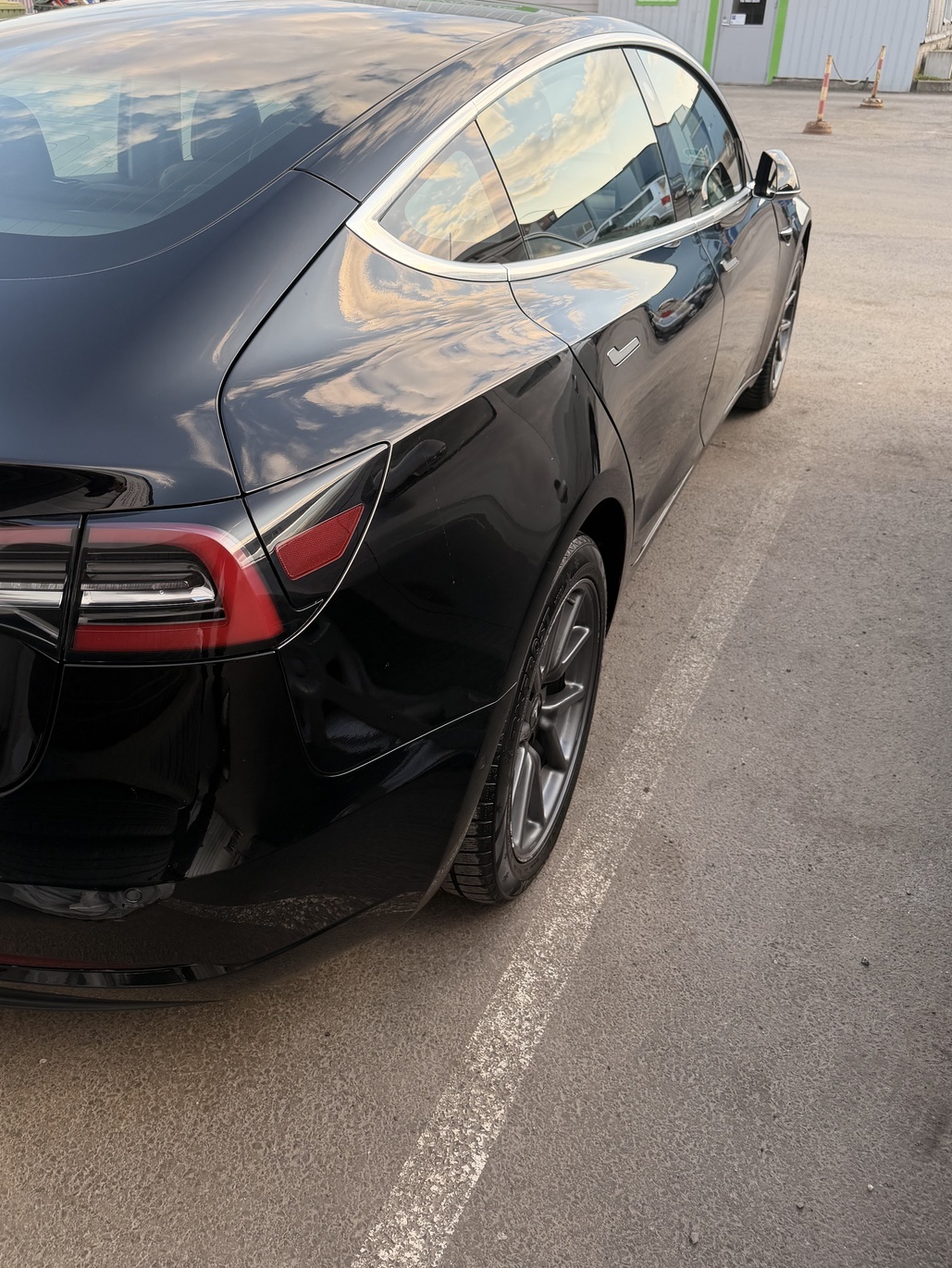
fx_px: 1026
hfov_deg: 49.6
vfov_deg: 63.1
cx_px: 414
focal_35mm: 28
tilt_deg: -28.0
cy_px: 544
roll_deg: -0.8
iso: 80
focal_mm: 6.76
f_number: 1.78
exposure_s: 1/286
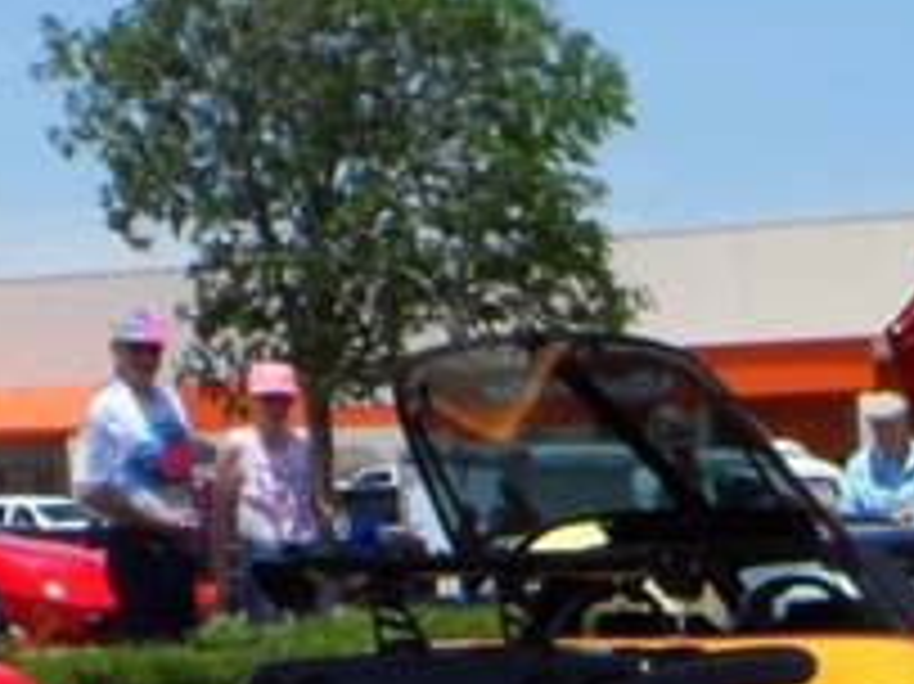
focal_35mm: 121
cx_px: 1117
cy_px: 1539
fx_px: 3193
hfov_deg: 15.6
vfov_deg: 10.7
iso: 80
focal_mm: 4
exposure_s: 1/750
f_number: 4.5
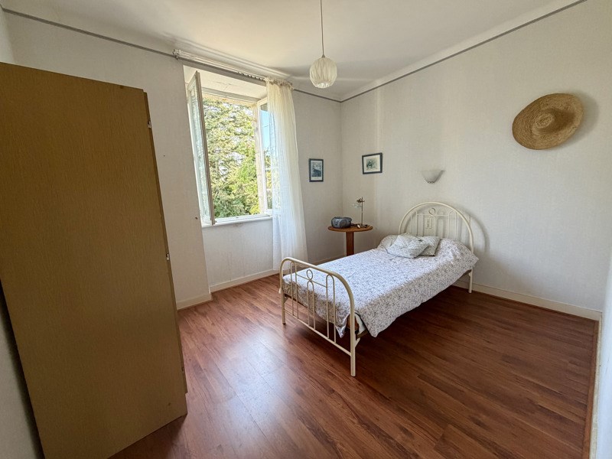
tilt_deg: -8.6
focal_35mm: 14
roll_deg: +3.5
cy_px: 230
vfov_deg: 85.7
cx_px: 306
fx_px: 248
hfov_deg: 102.1
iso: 320
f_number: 2.2
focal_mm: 2.22
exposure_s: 1/121
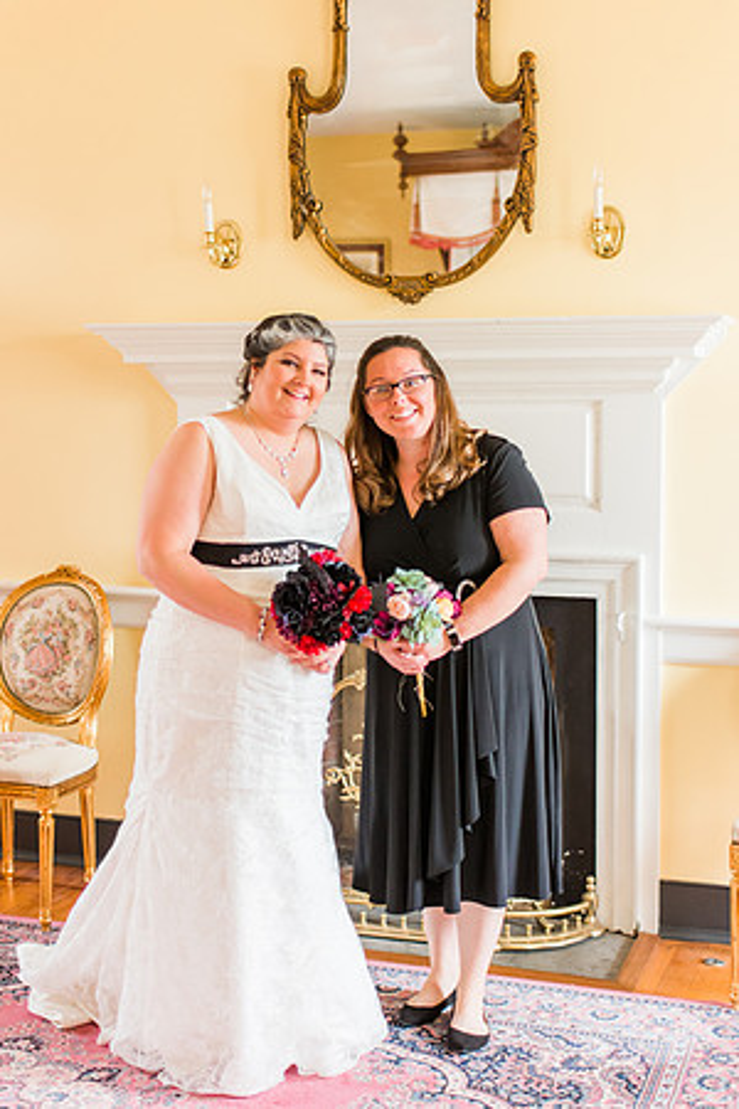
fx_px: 1616
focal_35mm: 52
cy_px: 554
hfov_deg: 25.8
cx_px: 370
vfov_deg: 37.9
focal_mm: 35
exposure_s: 1/100
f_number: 1.8
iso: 800
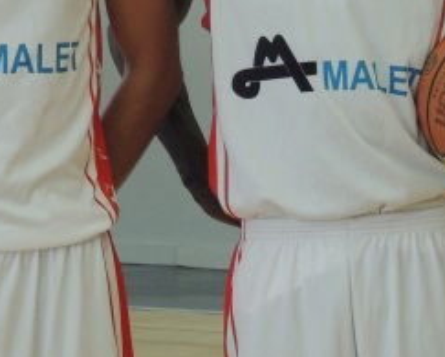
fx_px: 3811
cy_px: 79
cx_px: -26
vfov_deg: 5.4
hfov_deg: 6.7
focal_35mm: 289
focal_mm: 16
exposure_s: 1/60
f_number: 4.1
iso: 400
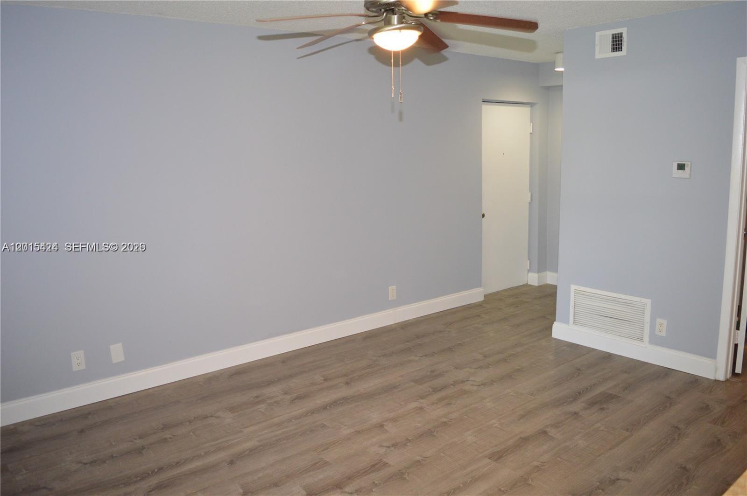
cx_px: 374
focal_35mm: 27
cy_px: 248
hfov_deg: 67.4
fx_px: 560
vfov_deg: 47.8
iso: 1100
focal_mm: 18
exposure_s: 1/60
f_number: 3.5
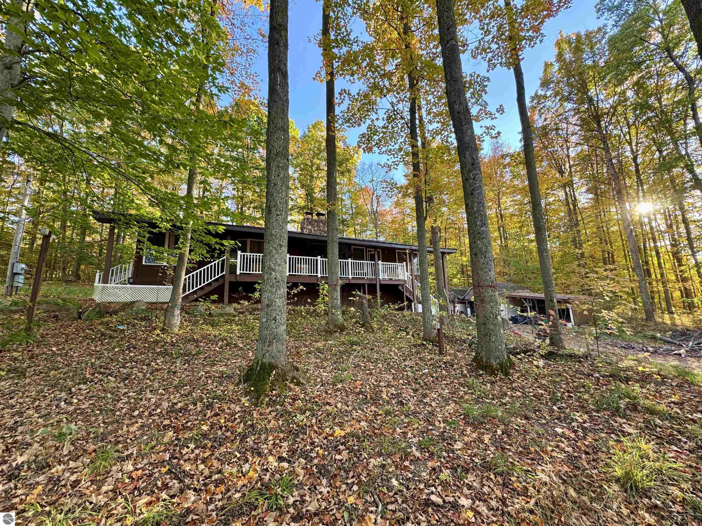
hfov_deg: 102.1
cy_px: 263
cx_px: 351
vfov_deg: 85.7
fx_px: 284
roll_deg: +2.1
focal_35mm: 14
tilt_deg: +9.3
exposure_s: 1/99
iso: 100
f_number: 2.2
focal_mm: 2.22
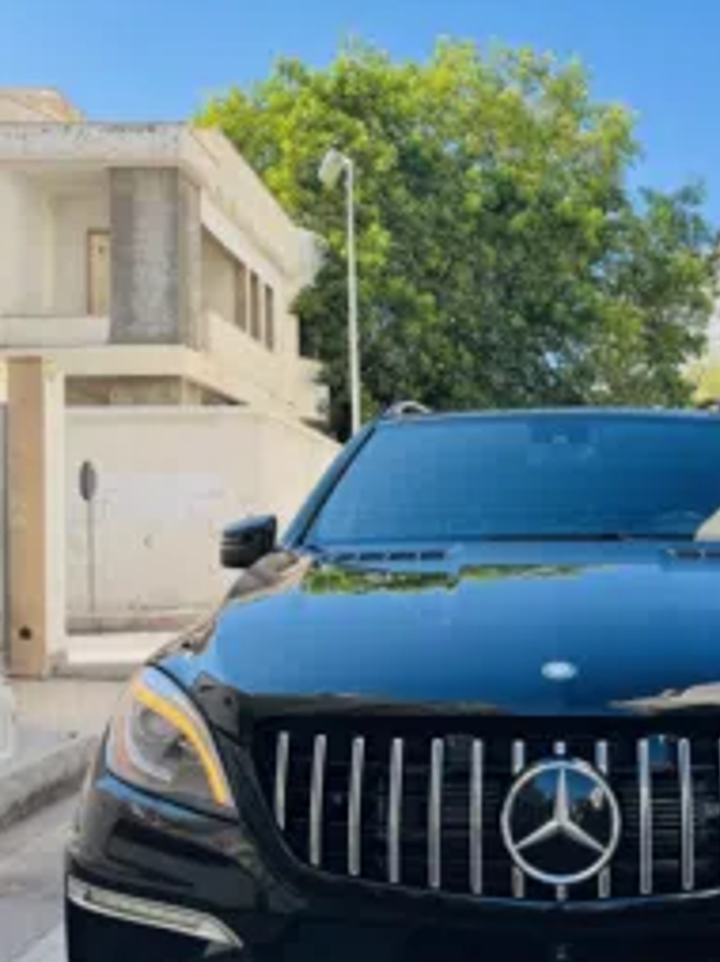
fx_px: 1139
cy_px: 534
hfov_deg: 34.4
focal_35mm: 41
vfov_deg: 45.7
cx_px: 534
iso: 50
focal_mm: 5.7
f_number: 1.5
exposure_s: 1/1377
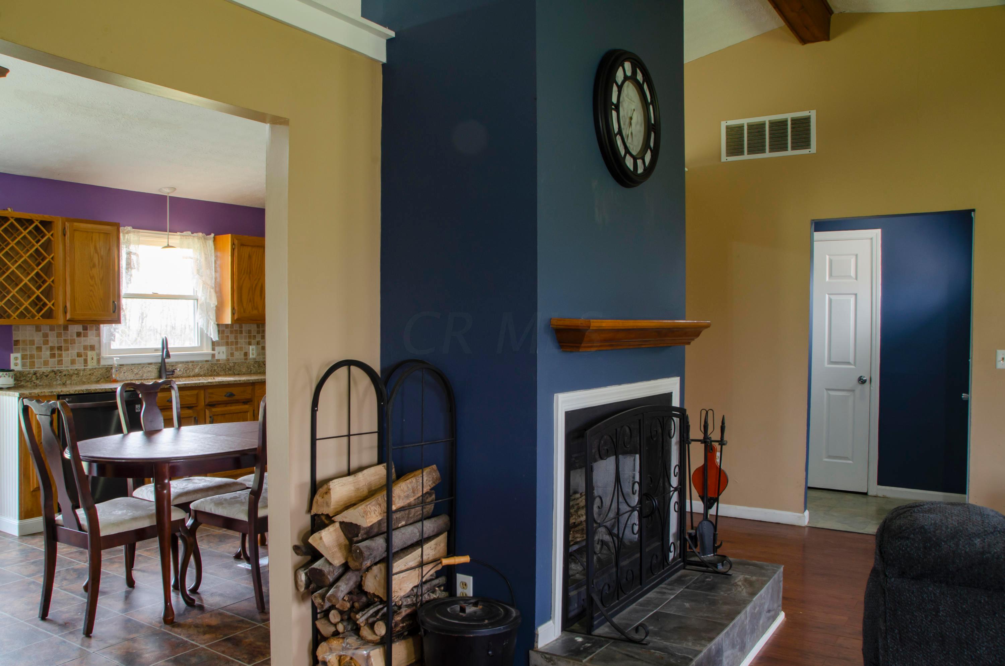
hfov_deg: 67.5
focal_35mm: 27
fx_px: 752
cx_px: 502
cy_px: 333
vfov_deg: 47.7
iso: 200
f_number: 18
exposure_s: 1/1.67
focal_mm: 18
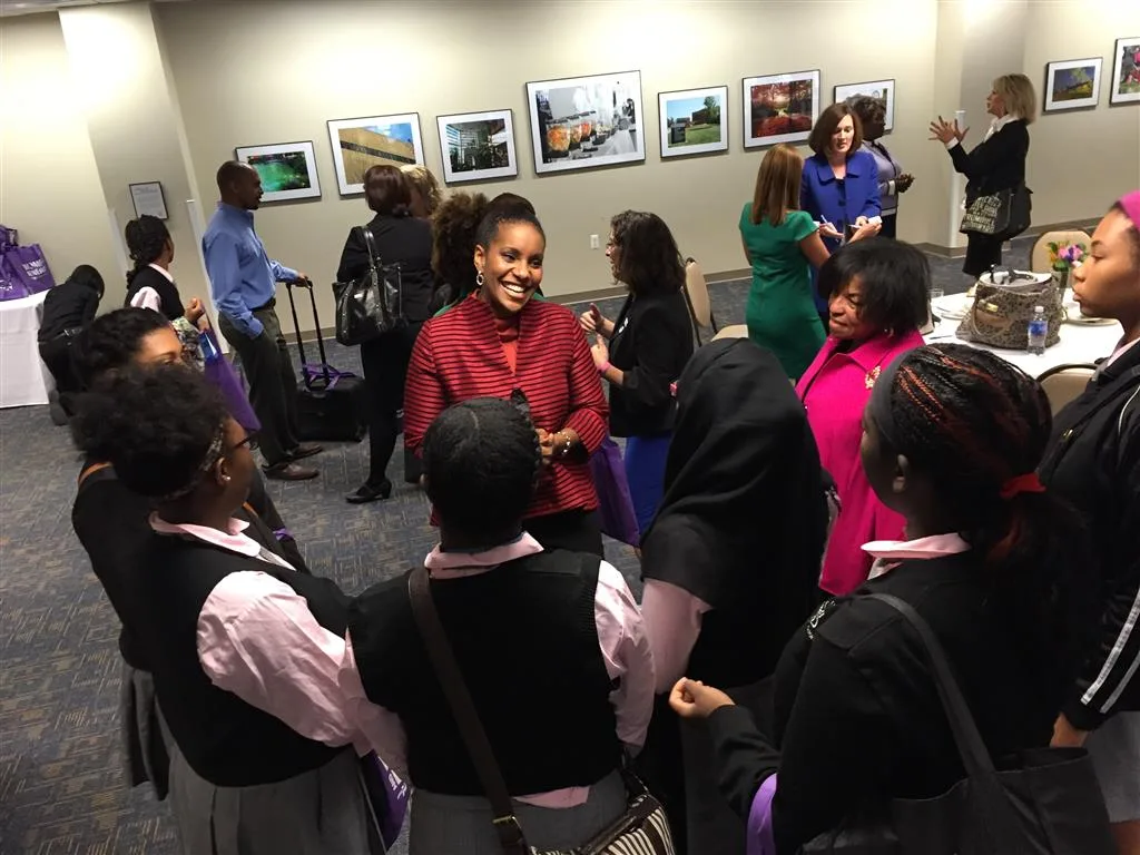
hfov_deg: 61.7
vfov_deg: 48.2
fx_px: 955
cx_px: 570
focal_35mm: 29
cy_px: 428
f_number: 2.2
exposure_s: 1/30
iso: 160
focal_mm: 4.15
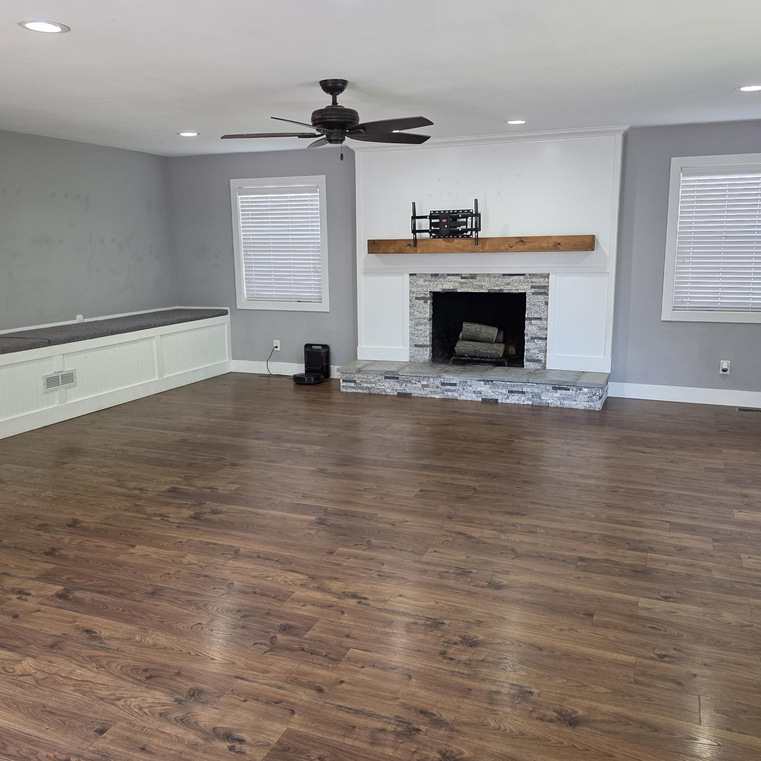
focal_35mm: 29
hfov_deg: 55.6
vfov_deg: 55.6
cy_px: 371
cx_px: 381
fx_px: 721
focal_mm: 6.3
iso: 250
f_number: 1.7
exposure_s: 1/120
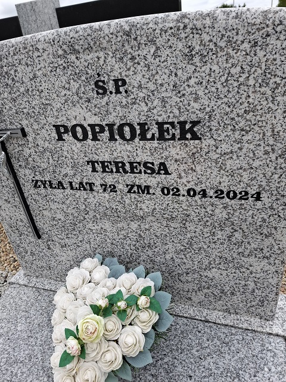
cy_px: 191
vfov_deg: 73.9
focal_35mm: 23
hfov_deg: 58.9
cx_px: 143
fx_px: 253
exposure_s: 1/162
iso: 50
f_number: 1.8
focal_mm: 5.54
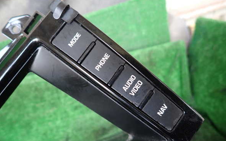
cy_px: 66
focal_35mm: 27
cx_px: 115
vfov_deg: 46.0
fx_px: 166
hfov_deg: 68.4
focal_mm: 4.5
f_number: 2
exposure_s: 1/60
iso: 200
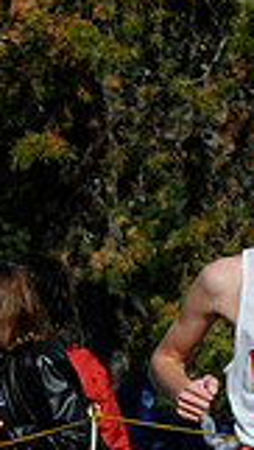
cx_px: -502
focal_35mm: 594
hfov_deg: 2.0
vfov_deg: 3.6
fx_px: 7085
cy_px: 477
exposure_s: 1/1000
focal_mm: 105
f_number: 5.6
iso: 200
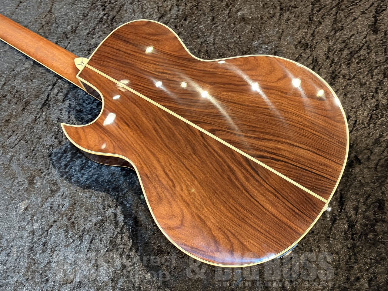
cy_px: 146
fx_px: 583
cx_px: 194
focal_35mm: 52
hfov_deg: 36.8
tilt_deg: -72.2
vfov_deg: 28.0
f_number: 1.6
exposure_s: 1/24
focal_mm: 5.96
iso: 400
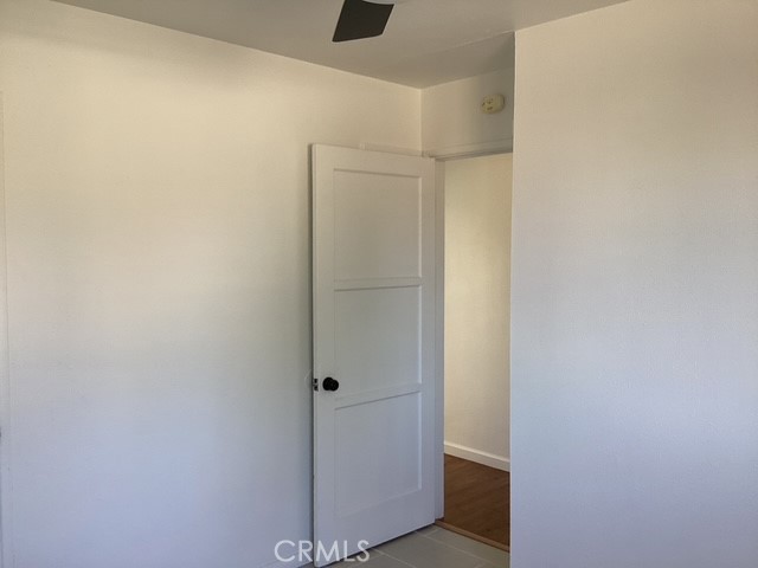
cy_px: 284
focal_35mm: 31
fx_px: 679
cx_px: 379
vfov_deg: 45.4
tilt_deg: -4.6
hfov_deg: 58.4
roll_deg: +0.9
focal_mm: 3.3
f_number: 2.4
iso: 64
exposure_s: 1/60
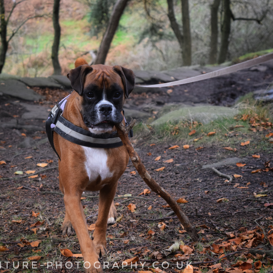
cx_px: 120
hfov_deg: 16.5
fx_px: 943
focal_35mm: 106
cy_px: 136
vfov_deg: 16.5
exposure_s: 1/500
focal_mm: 55
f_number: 5.6
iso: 1800
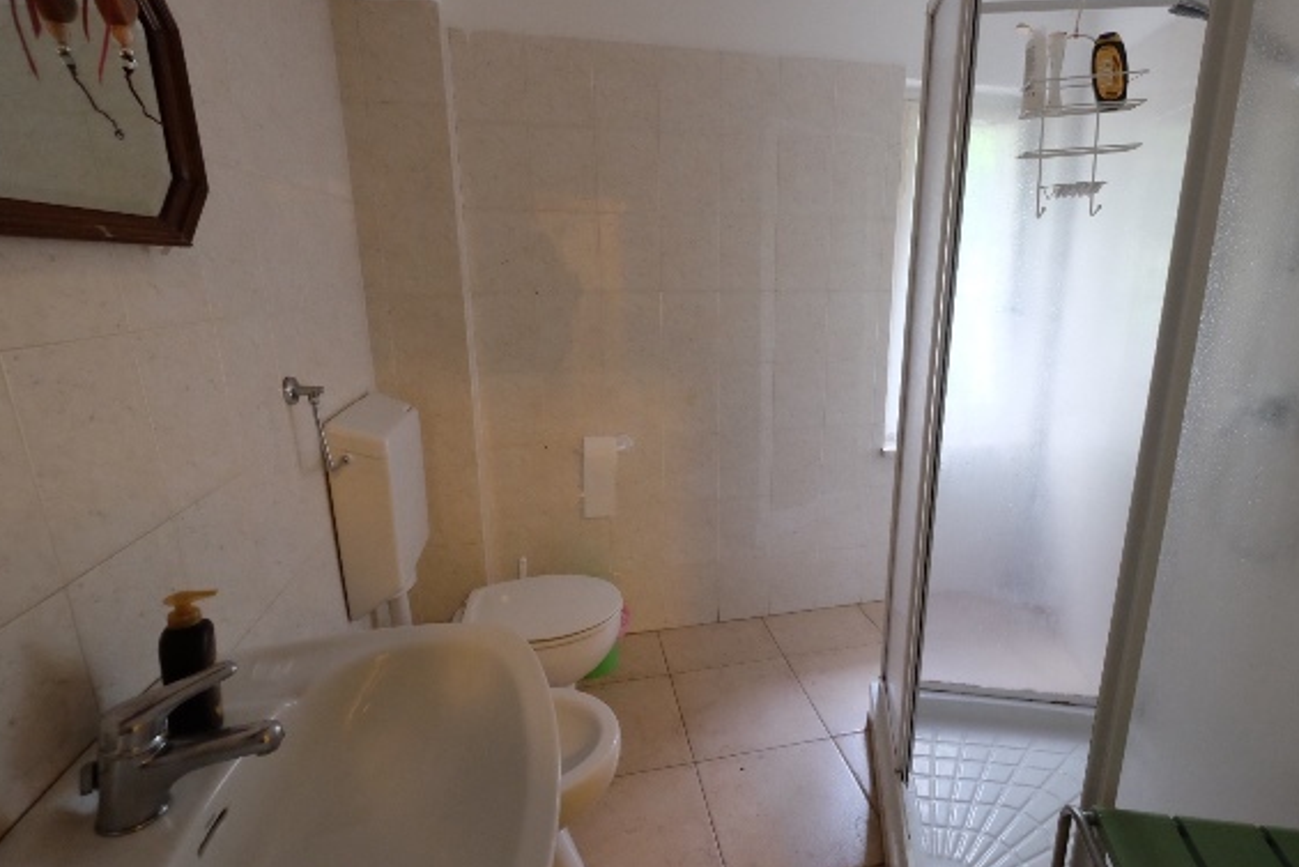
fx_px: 614
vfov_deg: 70.5
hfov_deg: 92.9
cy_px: 424
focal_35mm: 17
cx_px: 720
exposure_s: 1/28
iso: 3200
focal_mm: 10
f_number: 4
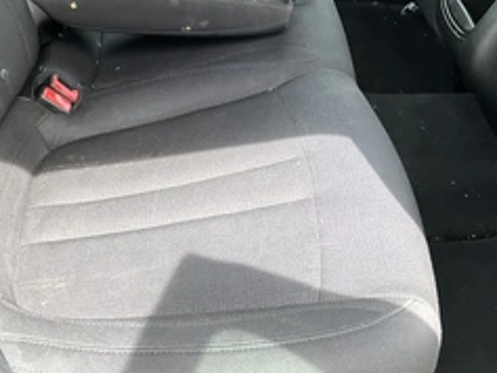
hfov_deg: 38.7
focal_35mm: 49
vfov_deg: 29.7
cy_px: 207
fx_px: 704
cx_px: 193
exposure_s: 1/137
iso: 32
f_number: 1.8
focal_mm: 3
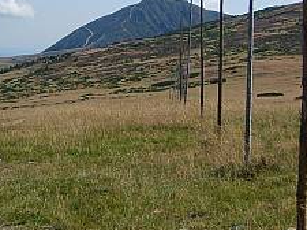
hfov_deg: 18.6
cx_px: 149
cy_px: 10
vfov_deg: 13.8
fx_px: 939
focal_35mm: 106
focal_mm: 5.8
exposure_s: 1/180
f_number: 7.1
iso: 50
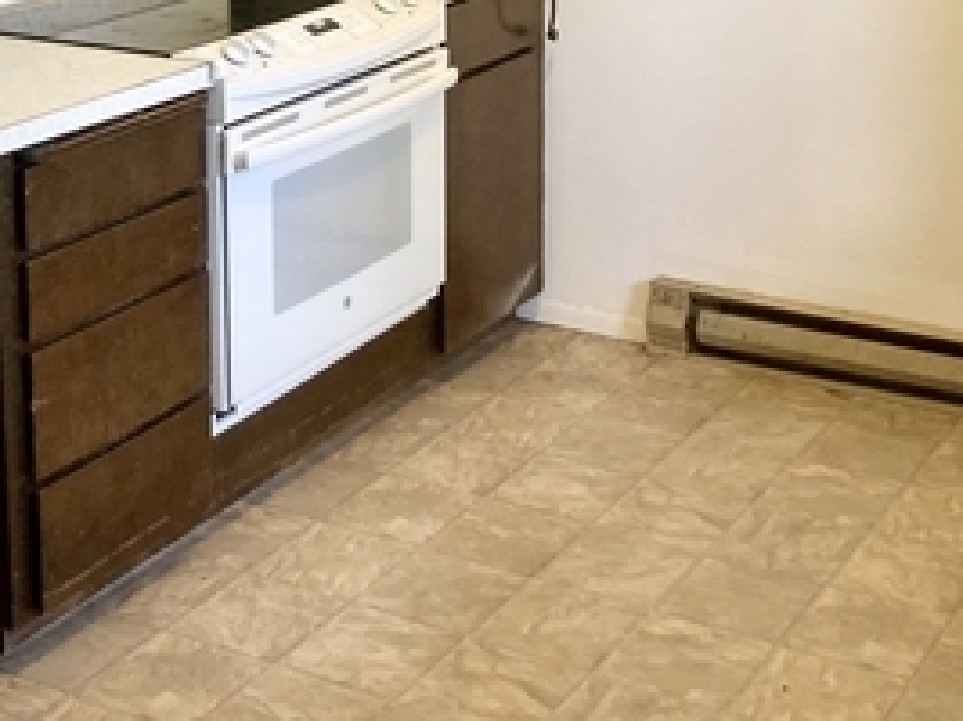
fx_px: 1946
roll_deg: -0.5
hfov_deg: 27.8
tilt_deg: -9.2
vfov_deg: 20.2
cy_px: -43
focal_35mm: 70
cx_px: 525
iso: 64
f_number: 1.8
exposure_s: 1/60
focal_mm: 3.99
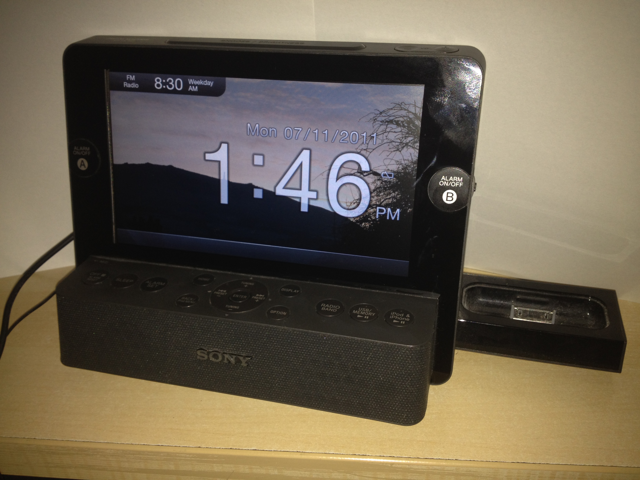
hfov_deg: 52.6
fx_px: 647
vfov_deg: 40.7
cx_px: 320
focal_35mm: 35
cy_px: 240
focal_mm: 4.28
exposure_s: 1/24
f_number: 2.4
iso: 64
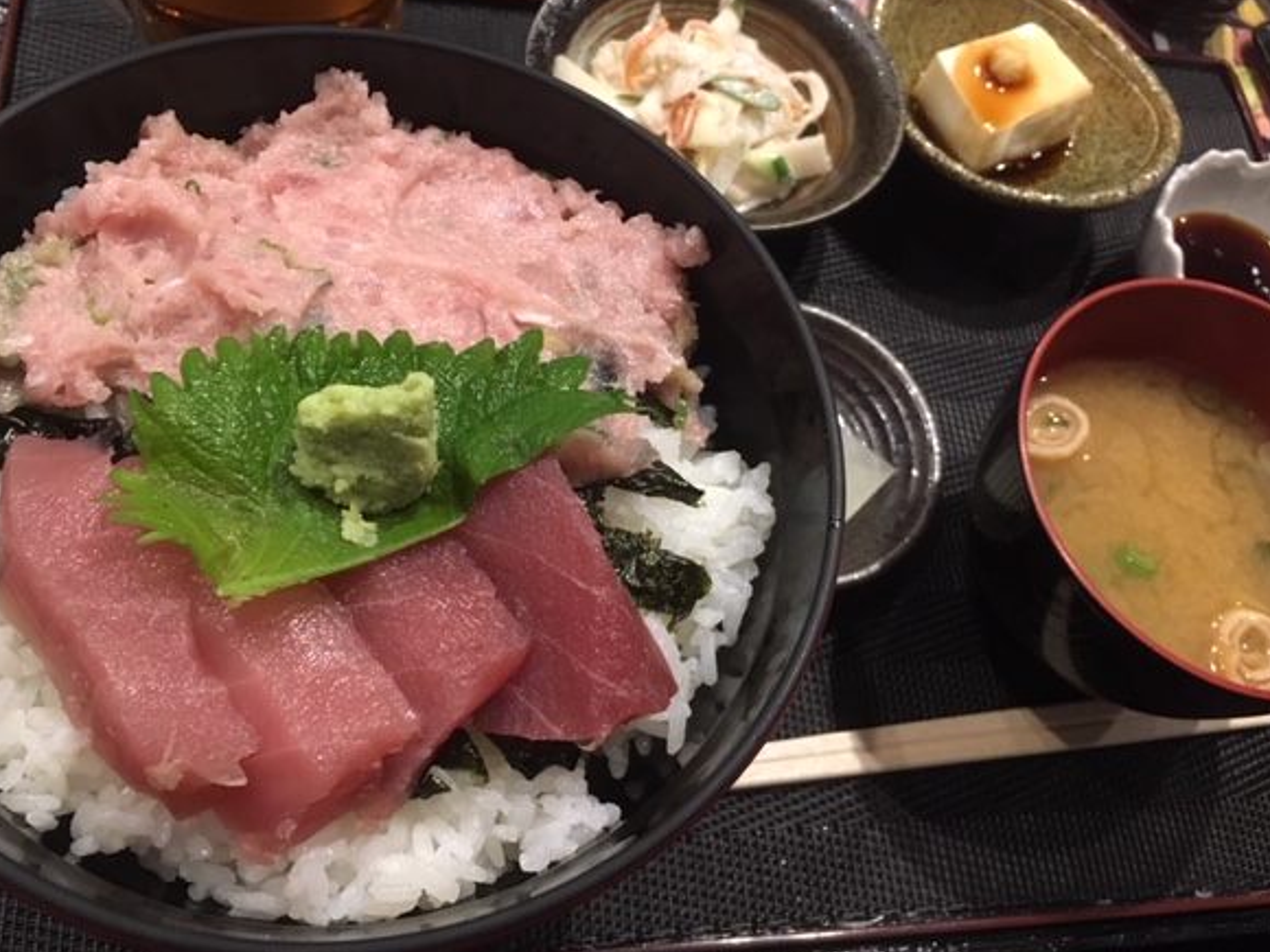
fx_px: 1174
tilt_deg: -60.8
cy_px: 462
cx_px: 648
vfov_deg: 44.2
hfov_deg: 56.8
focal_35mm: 32
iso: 200
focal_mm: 4.15
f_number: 2.2
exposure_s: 1/17
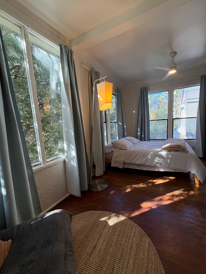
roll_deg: +3.0
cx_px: 107
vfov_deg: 98.1
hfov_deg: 81.7
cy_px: 144
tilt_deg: -7.2
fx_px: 119
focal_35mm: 15
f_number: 2.2
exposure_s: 1/120
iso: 200
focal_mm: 2.22
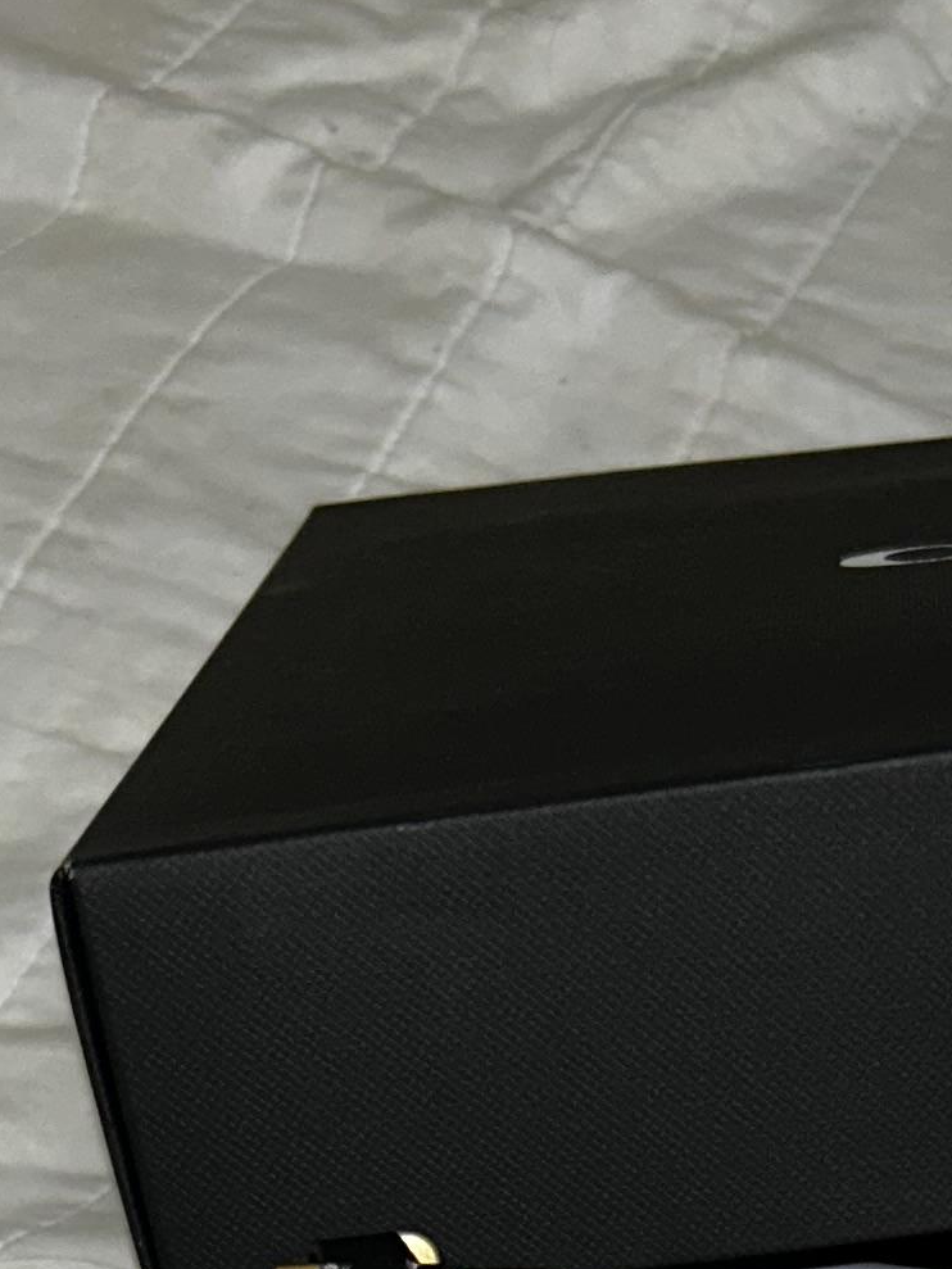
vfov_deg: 16.4
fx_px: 3886
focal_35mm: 106
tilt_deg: -58.1
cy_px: 2086
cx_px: 1156
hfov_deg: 13.6
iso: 40
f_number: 1.5
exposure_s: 1/30
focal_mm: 5.7
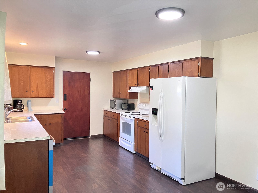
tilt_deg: -0.9
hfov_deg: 63.4
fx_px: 209
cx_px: 129
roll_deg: -1.5
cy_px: 96
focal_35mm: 28
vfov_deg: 49.7
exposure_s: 1/40
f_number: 1.8
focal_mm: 3.99
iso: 250
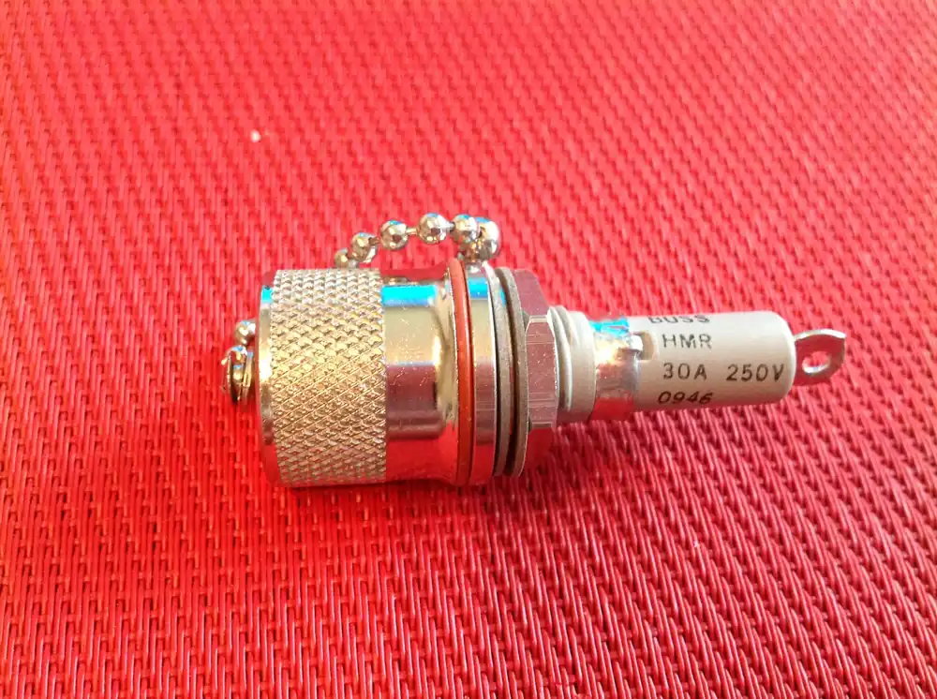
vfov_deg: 40.6
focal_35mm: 35
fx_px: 946
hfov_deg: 52.7
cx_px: 468
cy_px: 350
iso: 320
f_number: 2.4
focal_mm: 4.28
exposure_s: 1/15
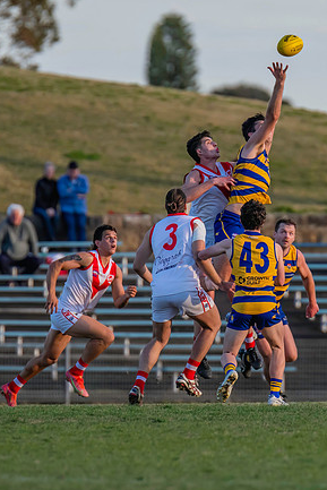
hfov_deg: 1.8
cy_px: 255
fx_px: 10346
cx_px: 199
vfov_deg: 2.7
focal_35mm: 760
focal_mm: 420
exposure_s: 1/1600
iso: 800
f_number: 5
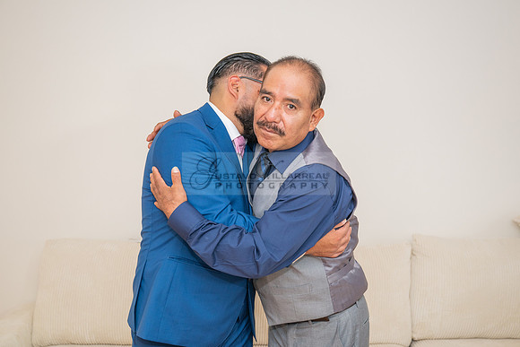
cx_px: 271
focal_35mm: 42
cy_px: 171
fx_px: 614
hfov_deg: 45.9
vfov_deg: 31.6
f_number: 3.5
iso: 400
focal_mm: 40
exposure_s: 1/160
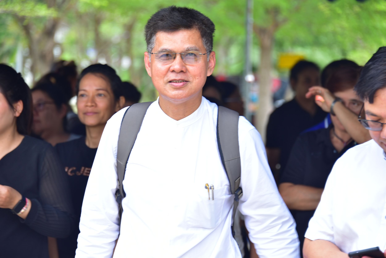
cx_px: 193
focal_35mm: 170
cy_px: 129
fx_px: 1823
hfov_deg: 12.1
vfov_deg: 8.1
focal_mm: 170
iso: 400
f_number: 5.6
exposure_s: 1/125
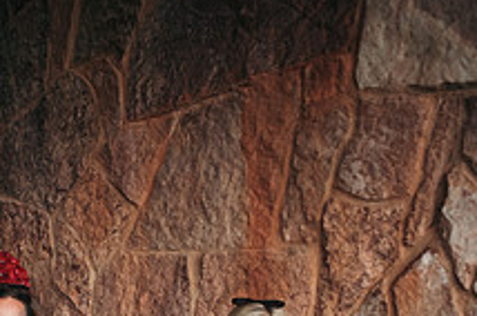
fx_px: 1005
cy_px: 398
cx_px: -82
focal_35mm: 76
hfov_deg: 24.4
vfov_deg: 17.0
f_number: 3.5
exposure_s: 1/1000
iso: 2000
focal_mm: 28
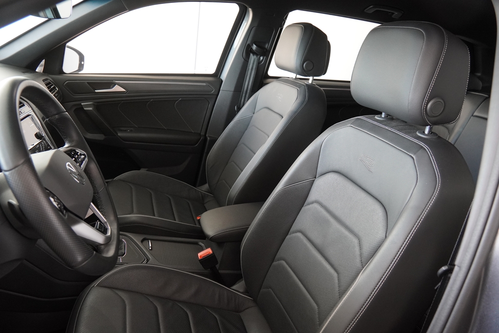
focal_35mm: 26
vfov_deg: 50.4
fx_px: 353
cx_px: 250
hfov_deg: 70.4
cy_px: 166
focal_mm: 17
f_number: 4
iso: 1600
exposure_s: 1/160
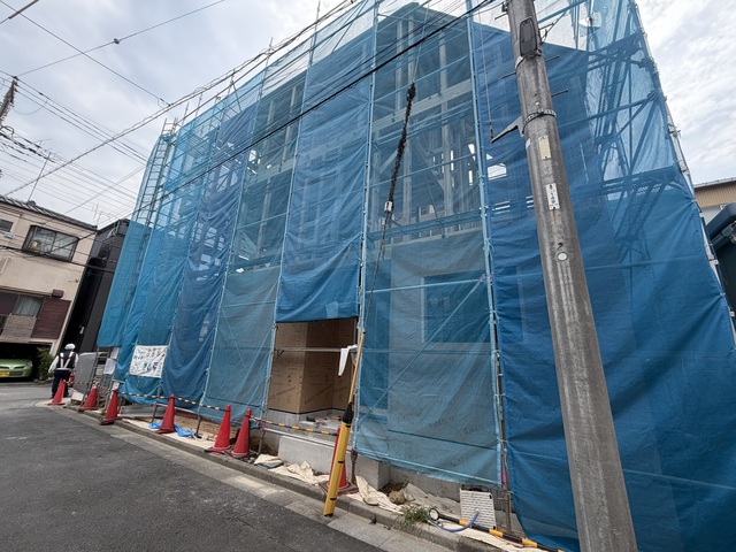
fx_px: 298
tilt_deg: +17.2
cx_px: 368
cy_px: 276
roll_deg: -4.4
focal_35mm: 14
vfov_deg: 85.7
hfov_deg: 102.1
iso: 40
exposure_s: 1/518
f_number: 2.2
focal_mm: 2.22
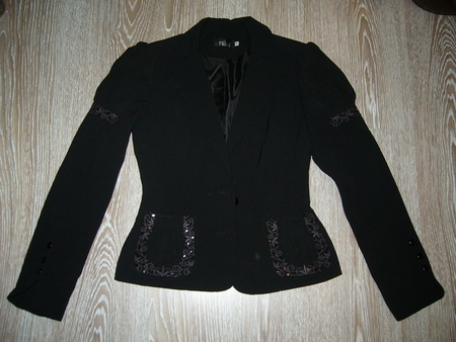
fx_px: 461
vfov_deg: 40.7
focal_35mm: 35
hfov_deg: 52.6
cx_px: 228
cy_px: 171
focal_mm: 5.8
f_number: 2.8
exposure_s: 1/60
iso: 100
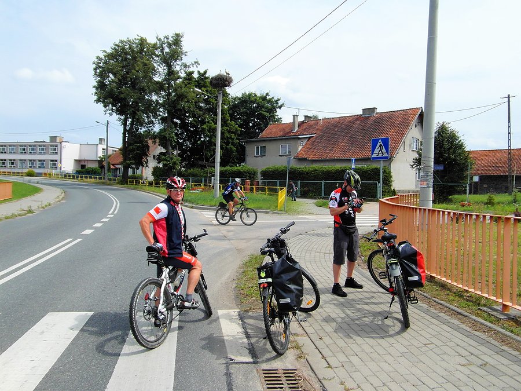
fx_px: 361
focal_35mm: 24
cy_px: 196
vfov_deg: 56.8
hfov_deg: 71.6
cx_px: 260
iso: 100
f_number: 3.2
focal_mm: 4
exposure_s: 1/1000
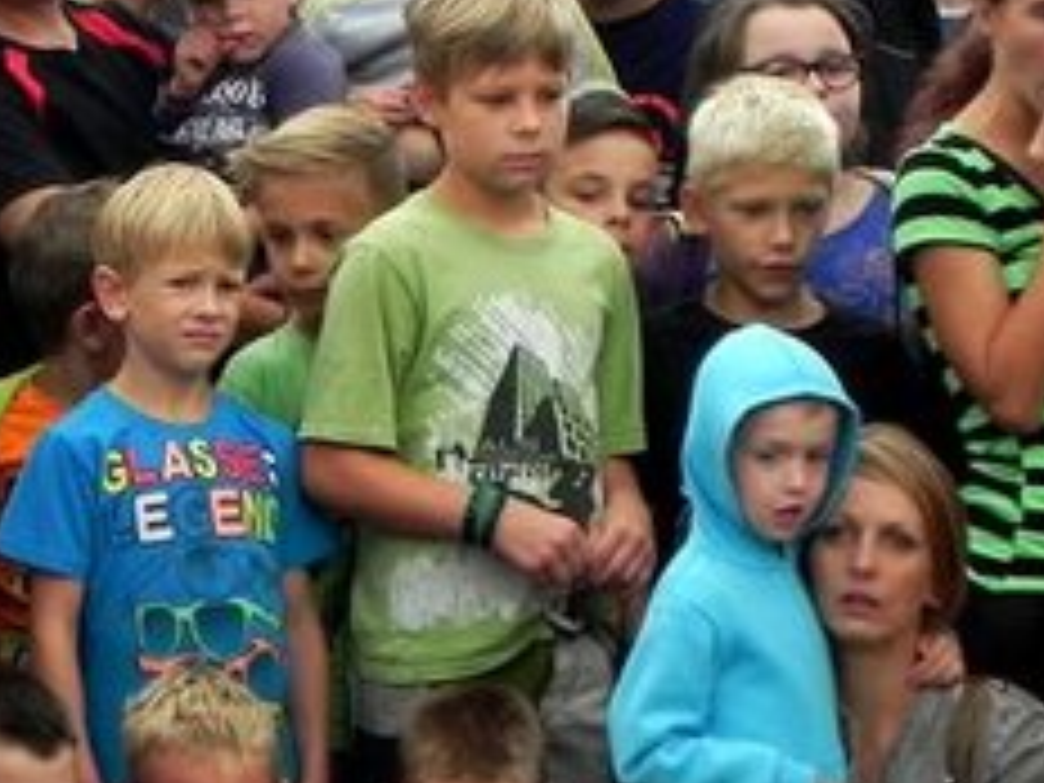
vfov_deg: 4.1
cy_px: 540
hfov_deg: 5.5
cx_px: 238
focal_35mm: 362
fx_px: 10918
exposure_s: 1/145
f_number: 4.5
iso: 160
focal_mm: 23
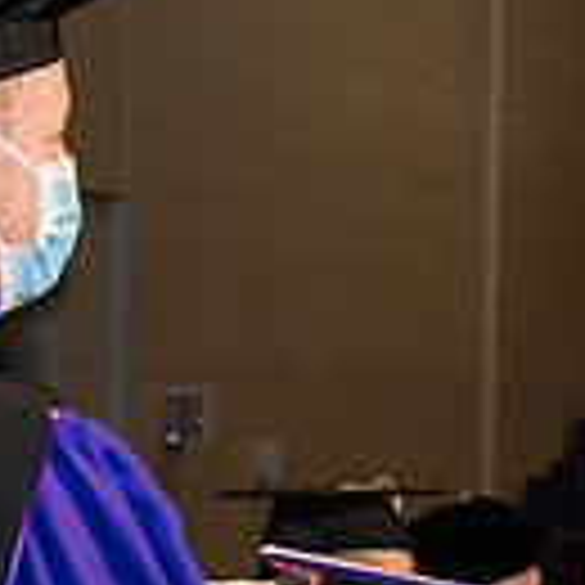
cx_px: 464
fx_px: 4493
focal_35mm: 235
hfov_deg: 7.4
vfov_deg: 7.4
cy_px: 389
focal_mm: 62
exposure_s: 1/200
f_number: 6.3
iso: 1600
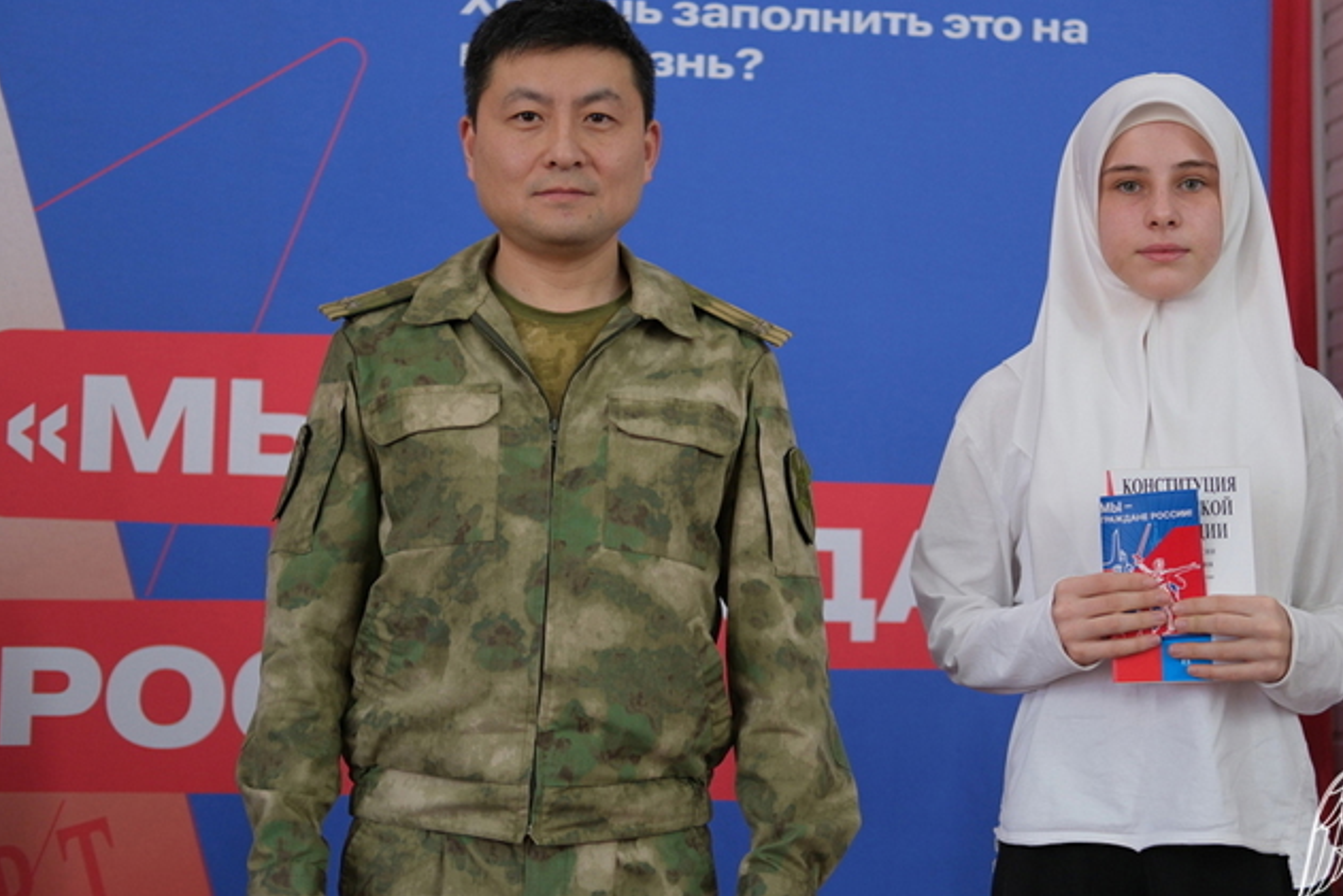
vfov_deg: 21.6
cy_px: 426
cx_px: 768
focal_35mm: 63
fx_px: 2351
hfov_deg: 31.8
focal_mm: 35
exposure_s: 1/200
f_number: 2
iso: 400
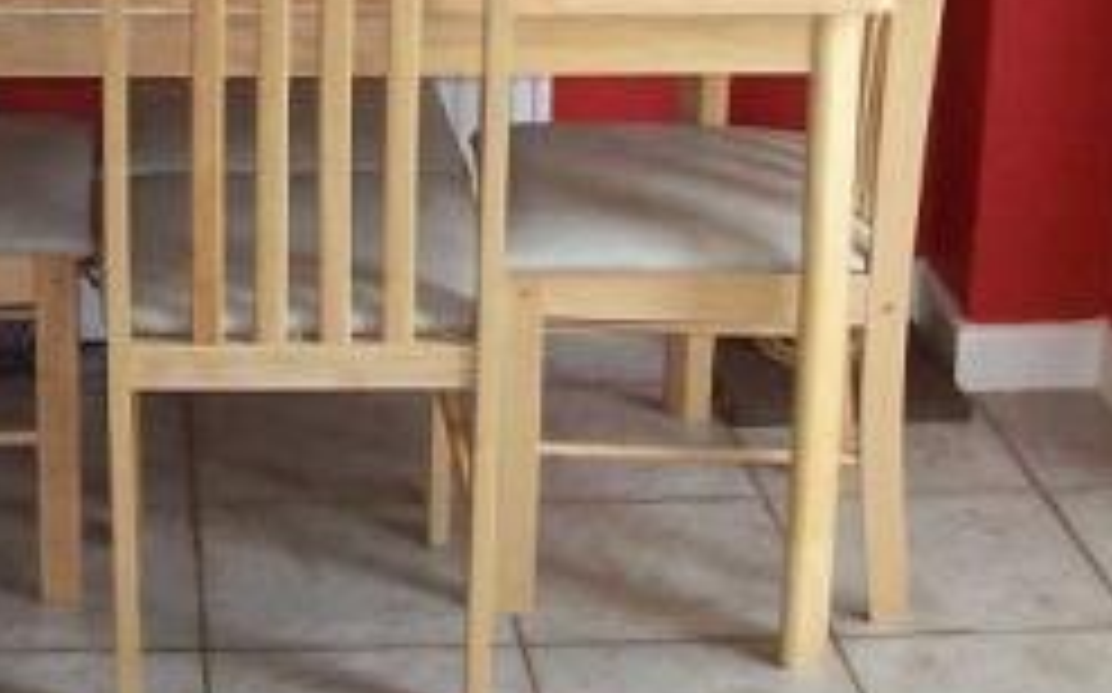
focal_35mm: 90
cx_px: 137
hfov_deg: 22.6
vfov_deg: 13.9
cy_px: -205
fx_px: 2726
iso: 200
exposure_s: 1/64
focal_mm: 6
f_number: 2.7
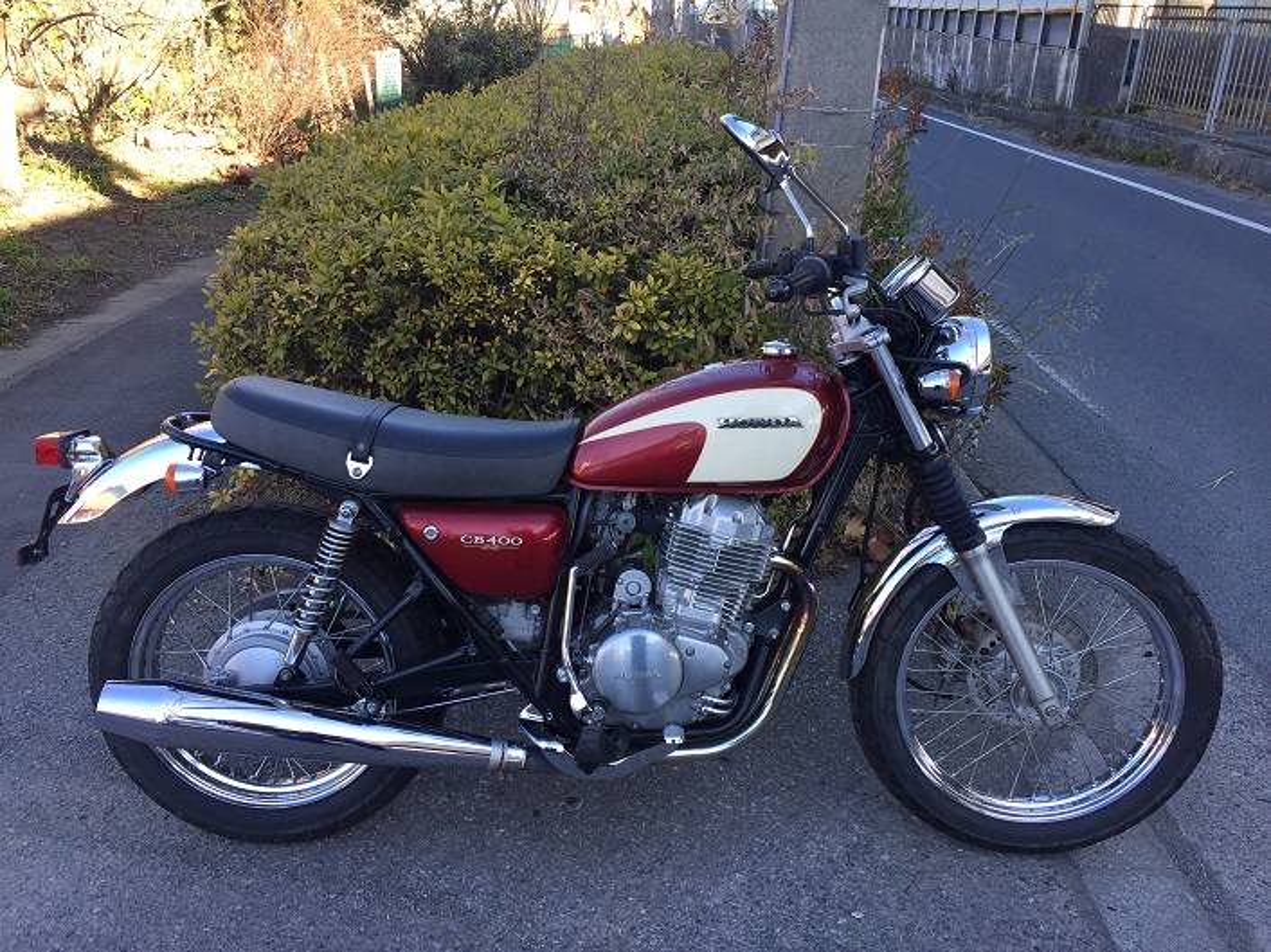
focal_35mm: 29
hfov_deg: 61.7
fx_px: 1064
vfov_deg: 48.2
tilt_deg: -22.8
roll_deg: -0.8
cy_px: 476
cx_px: 636
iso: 32
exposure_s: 1/175
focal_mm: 4.15
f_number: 2.2
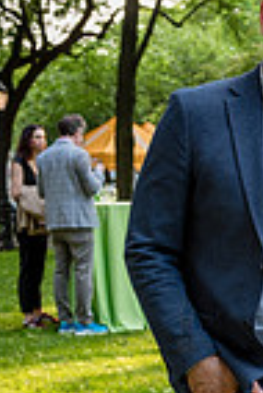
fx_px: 1213
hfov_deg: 11.8
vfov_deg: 17.9
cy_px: 404
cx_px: 393
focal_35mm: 111
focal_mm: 35
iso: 500
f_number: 3.5
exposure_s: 1/250
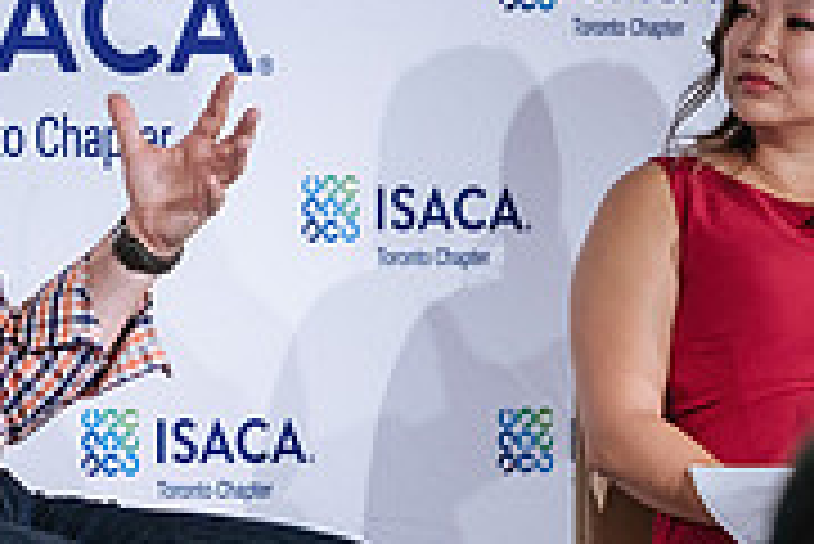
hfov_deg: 3.1
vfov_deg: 2.0
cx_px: 157
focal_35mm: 673
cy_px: 483
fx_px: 15229
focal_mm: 140
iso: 800
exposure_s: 1/100
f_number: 2.8
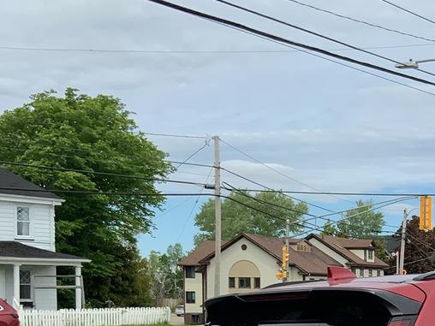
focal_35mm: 73
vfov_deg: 19.4
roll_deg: +0.8
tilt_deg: -4.0
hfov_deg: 25.2
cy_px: 344
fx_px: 917
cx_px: 452
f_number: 1.8
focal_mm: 3
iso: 16
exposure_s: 1/2320
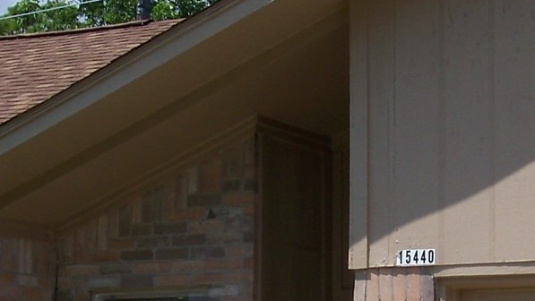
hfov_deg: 11.8
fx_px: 2596
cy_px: 309
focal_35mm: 183
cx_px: 344
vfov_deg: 6.6
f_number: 4
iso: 64
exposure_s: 1/800
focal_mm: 7.6
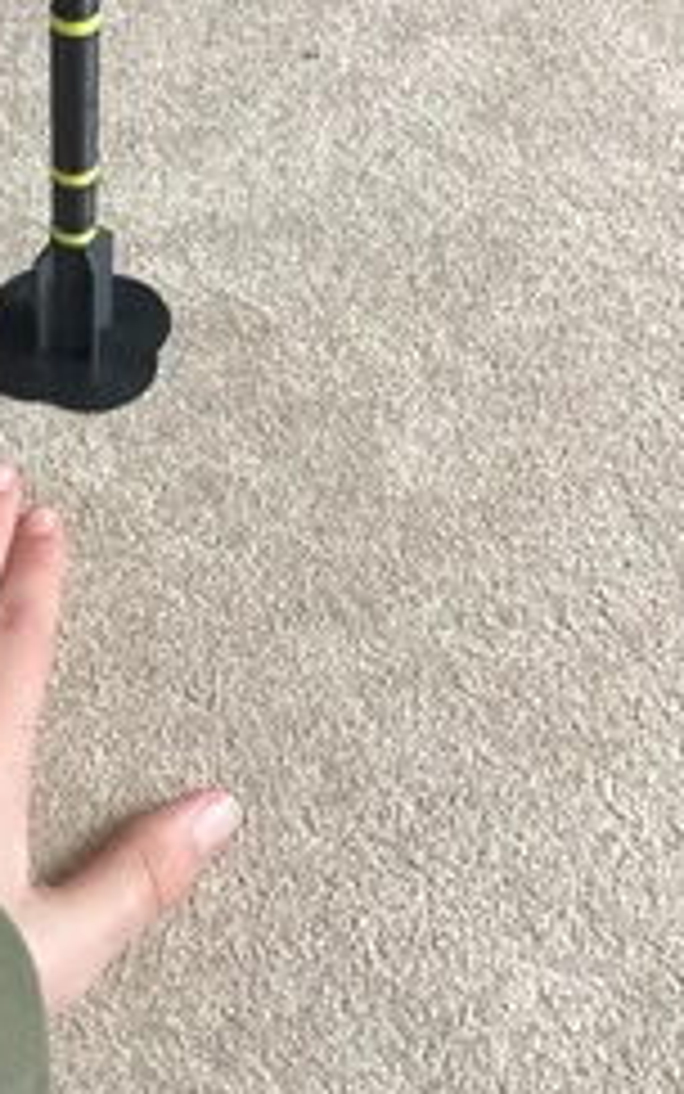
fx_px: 1610
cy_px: 383
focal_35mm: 54
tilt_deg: -46.3
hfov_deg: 23.5
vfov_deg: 37.2
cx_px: 112
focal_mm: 3.3
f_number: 2.4
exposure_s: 1/60
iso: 250
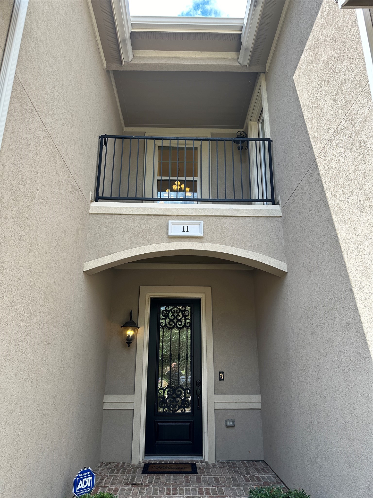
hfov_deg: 56.8
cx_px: 186
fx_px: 345
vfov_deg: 71.6
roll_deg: -1.8
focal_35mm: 24
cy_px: 249
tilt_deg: +19.5
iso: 80
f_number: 1.78
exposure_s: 1/654
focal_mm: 6.86
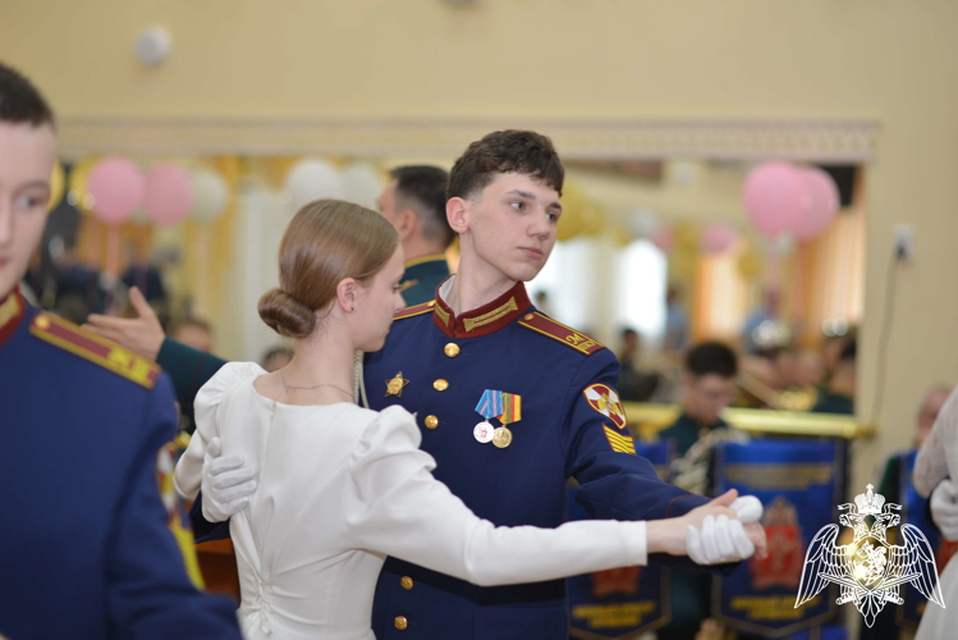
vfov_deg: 16.1
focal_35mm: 85
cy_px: 320
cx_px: 479
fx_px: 2263
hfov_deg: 23.9
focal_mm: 85
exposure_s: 1/100
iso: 320
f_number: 2
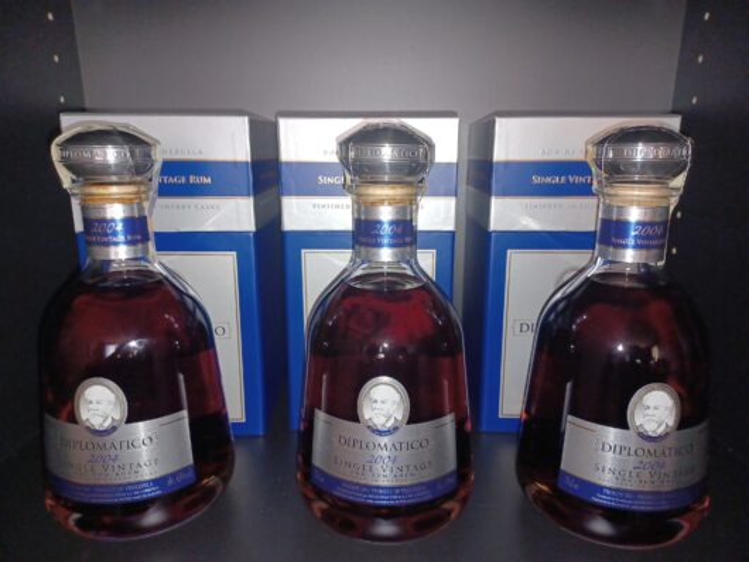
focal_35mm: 25
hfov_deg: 69.4
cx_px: 374
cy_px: 281
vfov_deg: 54.9
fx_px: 541
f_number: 1.8
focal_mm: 4.6
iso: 160
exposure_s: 1/50
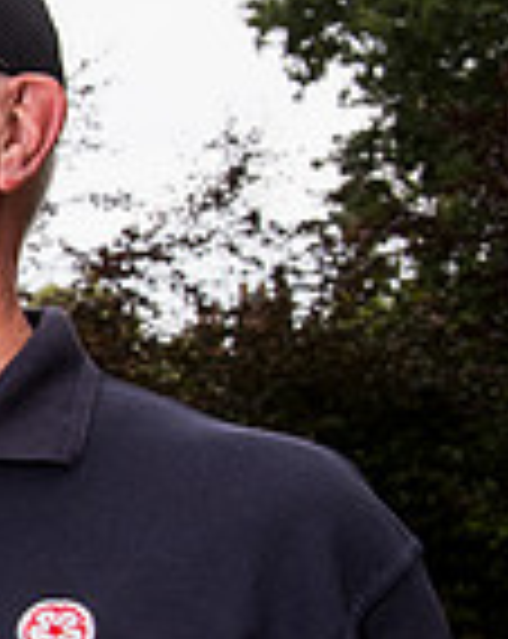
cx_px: -683
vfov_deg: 15.6
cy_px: 524
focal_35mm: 123
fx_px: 2319
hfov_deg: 10.8
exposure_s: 1/200
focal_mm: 32
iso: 320
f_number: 9
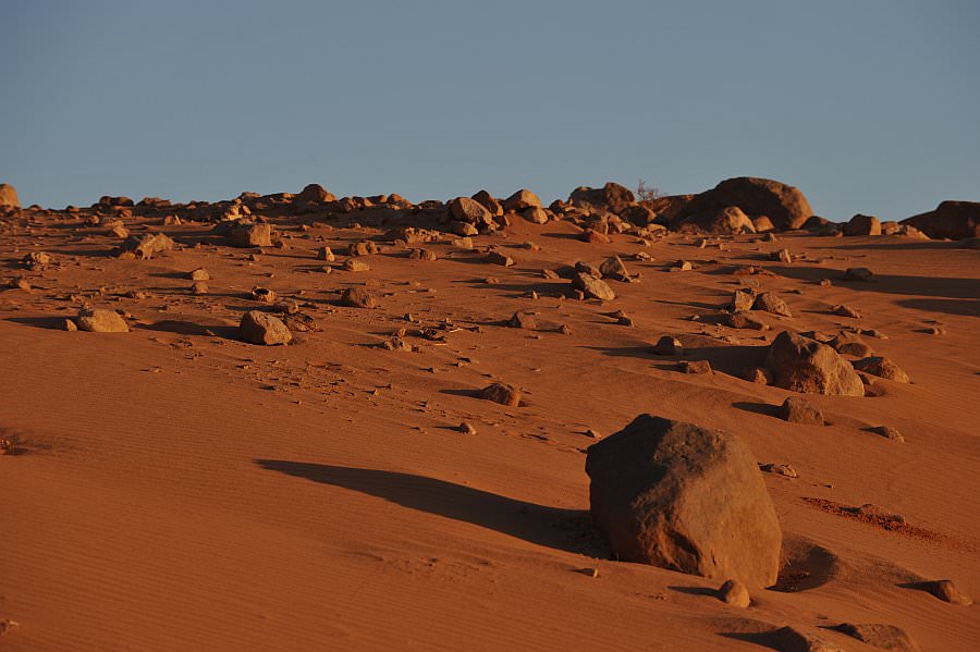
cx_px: 490
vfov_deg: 6.9
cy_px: 326
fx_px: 5441
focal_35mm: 200
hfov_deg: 10.3
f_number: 9
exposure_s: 1/320
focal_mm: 200
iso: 200
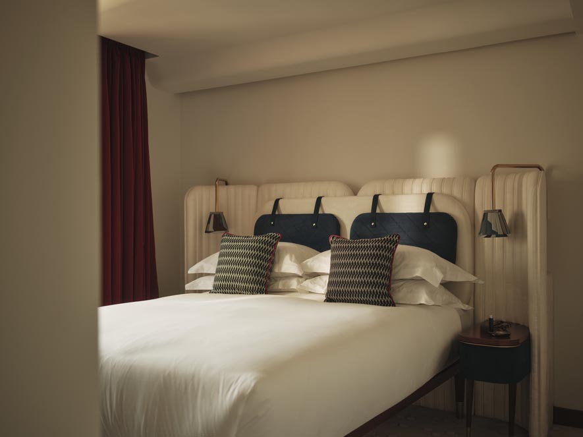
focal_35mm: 36
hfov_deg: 51.4
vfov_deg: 39.6
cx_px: 292
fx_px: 606
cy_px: 218
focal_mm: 45
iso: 200
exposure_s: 1/30
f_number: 2.8
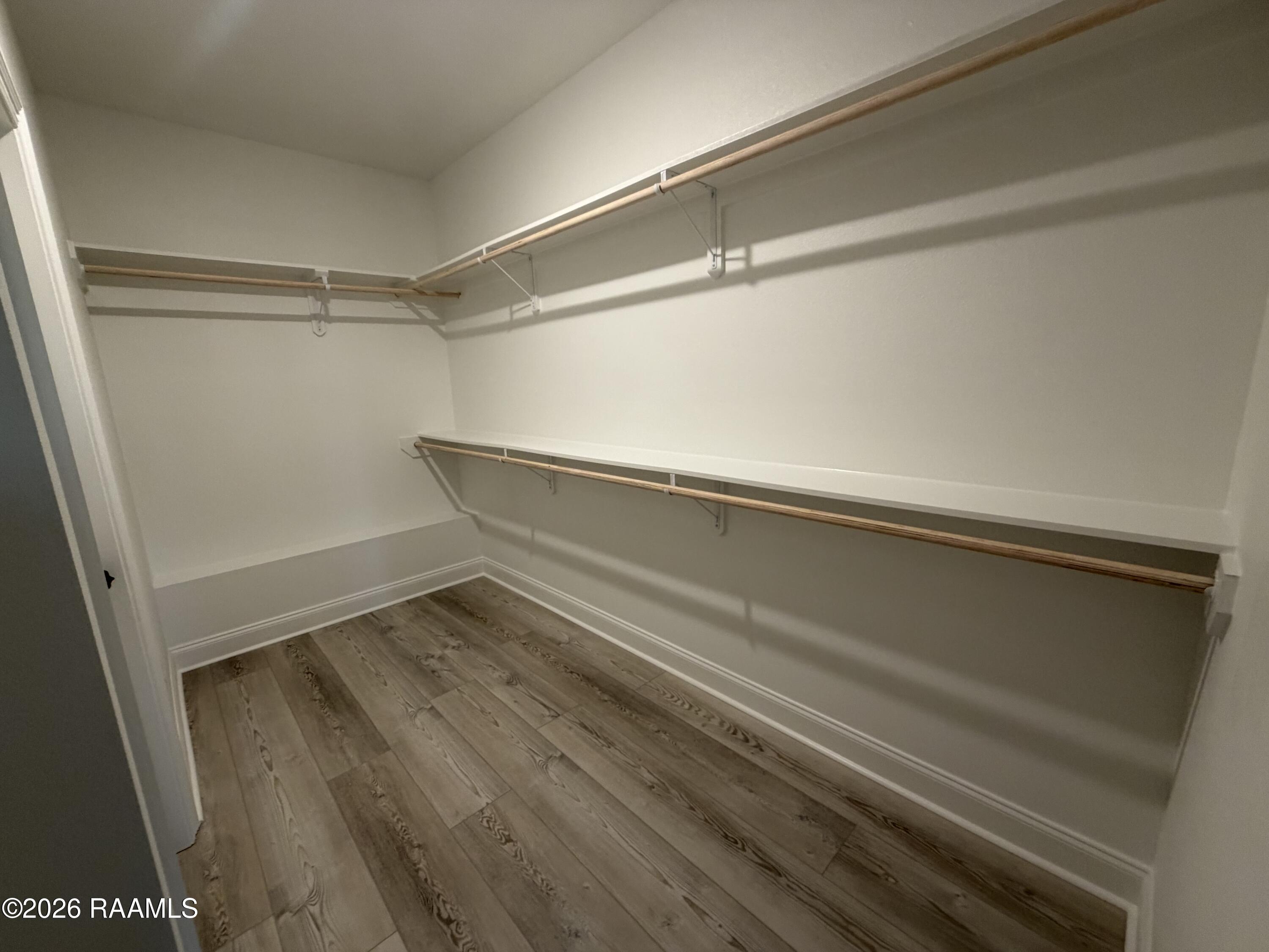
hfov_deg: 102.1
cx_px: 634
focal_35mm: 14
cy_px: 476
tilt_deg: -11.3
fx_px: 513
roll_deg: +3.2
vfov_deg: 85.7
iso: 200
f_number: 2.2
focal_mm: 2.22
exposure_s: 1/60
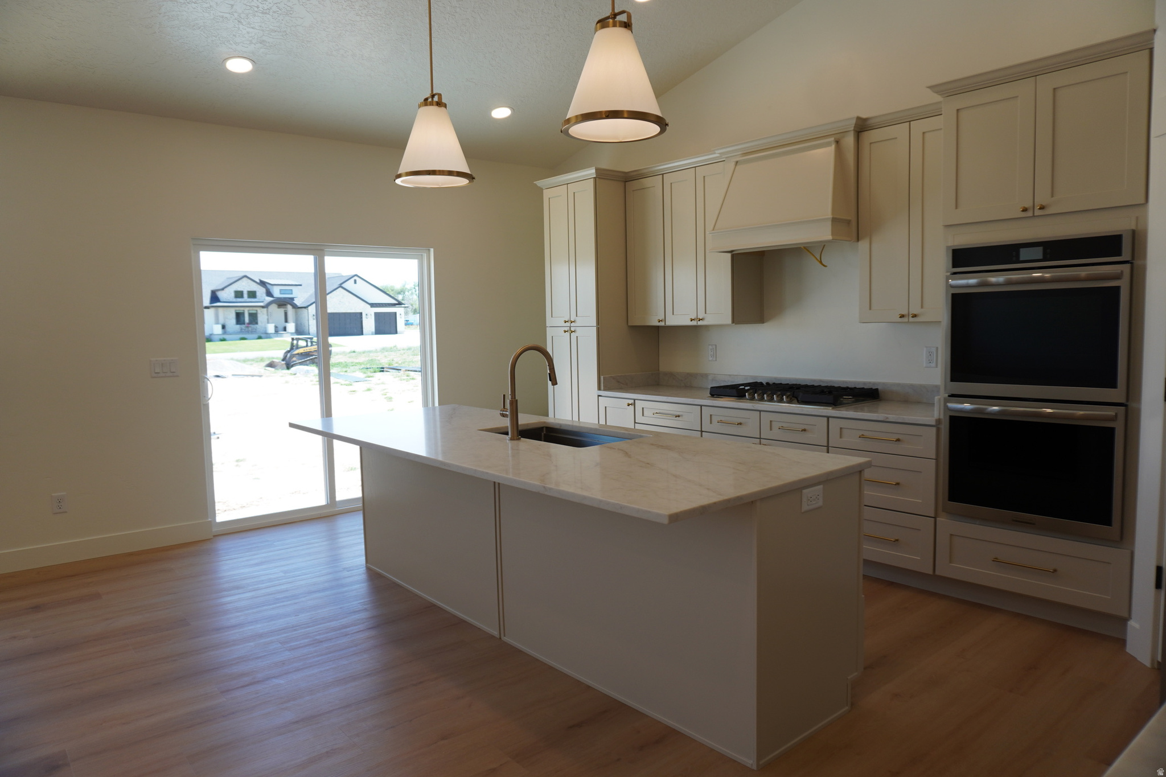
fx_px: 777
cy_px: 388
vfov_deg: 53.1
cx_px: 583
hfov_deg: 73.7
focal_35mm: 24
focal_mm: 16
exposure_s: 1/160
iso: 125
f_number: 4
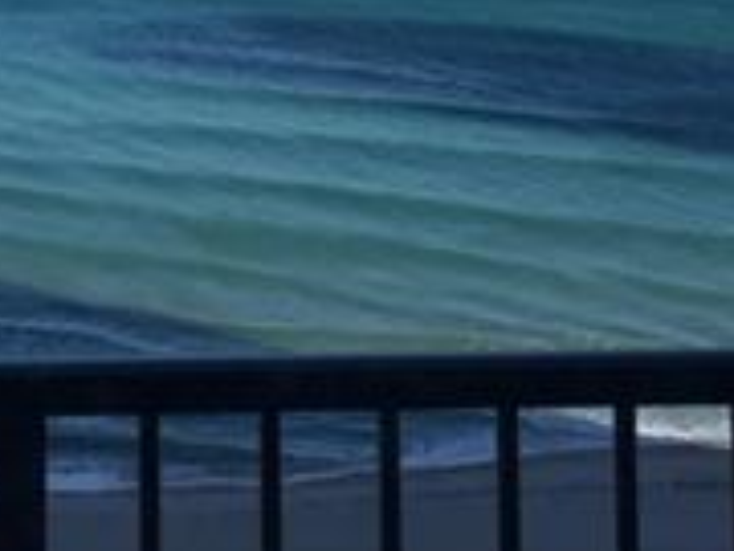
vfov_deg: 13.2
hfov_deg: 18.8
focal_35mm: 103
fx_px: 2184
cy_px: -367
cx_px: 98
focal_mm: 4.15
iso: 32
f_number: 2.2
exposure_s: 1/807
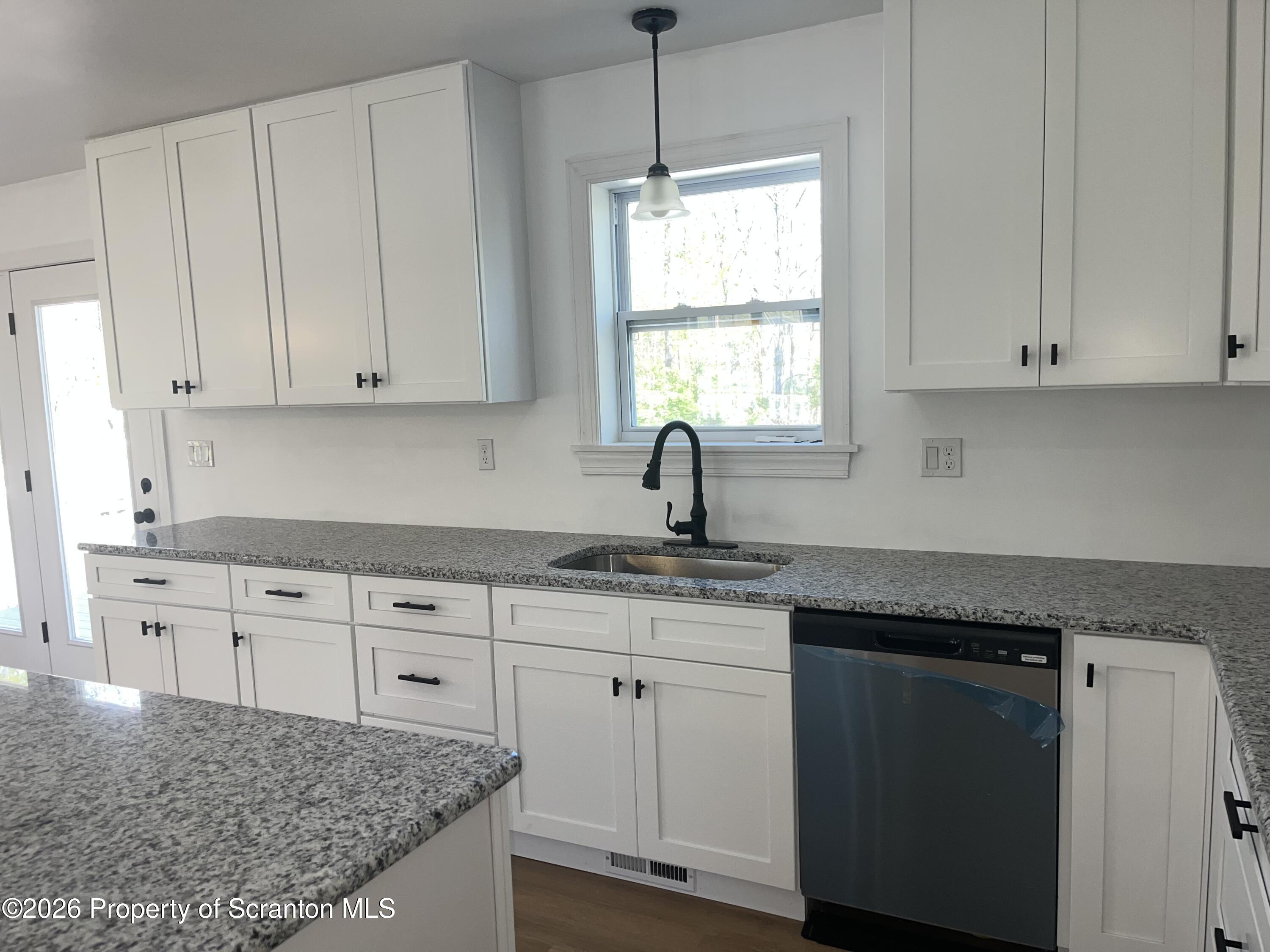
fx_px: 954
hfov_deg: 67.3
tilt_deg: -6.3
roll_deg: +1.9
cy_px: 476
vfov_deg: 53.1
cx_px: 635
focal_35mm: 26
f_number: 1.6
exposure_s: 1/120
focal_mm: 5.1
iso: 64
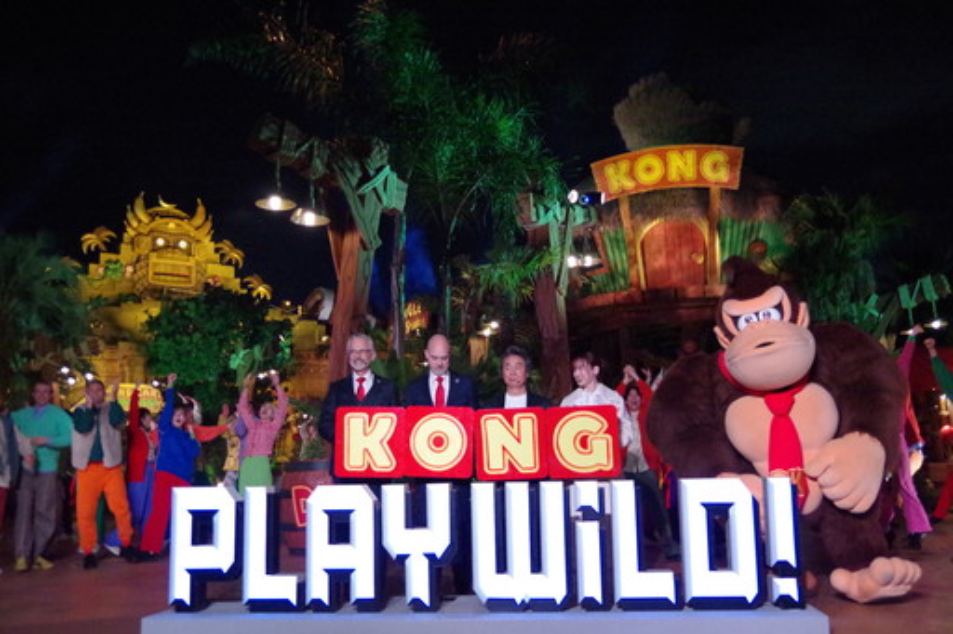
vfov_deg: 36.8
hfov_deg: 53.1
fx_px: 953
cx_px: 476
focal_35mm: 36
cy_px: 317
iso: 6400
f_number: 4
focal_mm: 24
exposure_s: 1/100
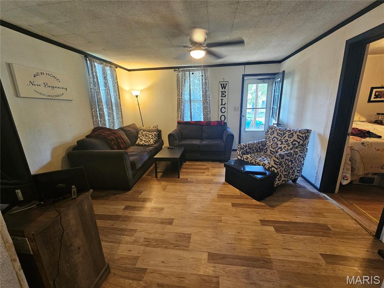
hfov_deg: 106.2
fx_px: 144
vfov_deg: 89.9
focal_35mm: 13
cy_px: 144
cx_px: 192
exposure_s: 1/30
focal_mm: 2.2
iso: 320
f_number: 2.2
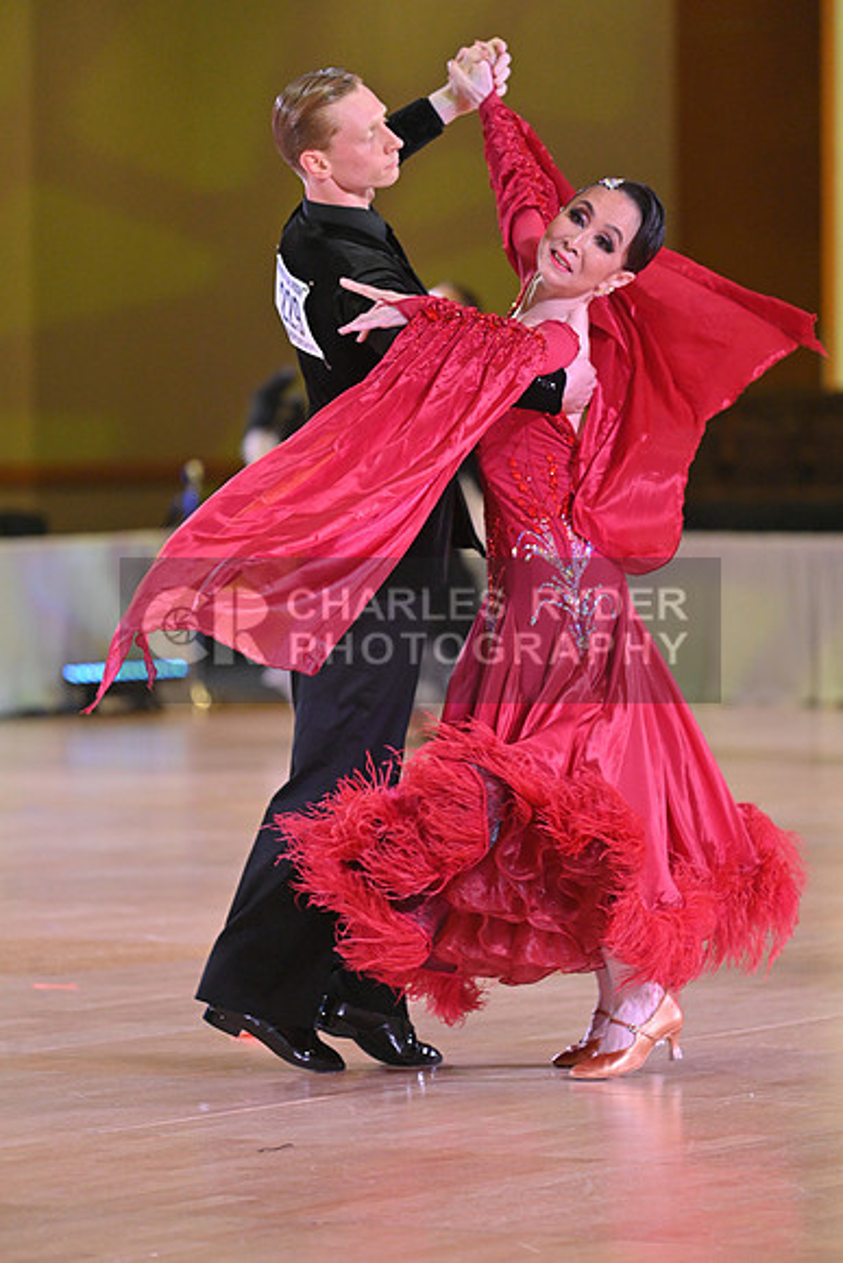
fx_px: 7020
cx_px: 422
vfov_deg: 10.3
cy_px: 632
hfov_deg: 6.9
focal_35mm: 200
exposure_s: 1/400
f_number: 4.5
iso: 3200
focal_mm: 200
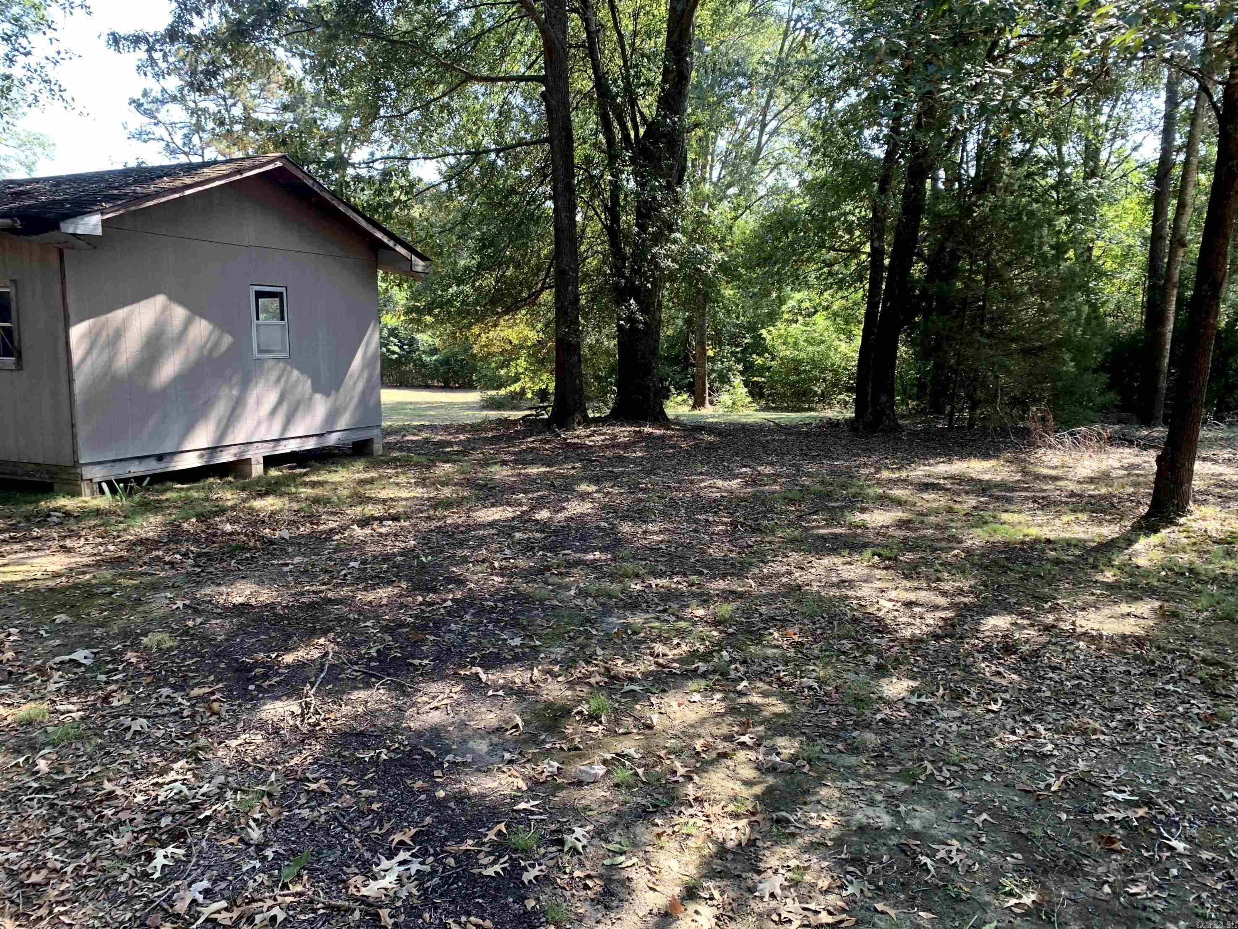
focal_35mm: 26
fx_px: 930
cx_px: 619
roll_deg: -0.3
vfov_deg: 53.1
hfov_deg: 67.3
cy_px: 464
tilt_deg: -8.3
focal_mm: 4.25
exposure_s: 1/122
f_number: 1.8
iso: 32
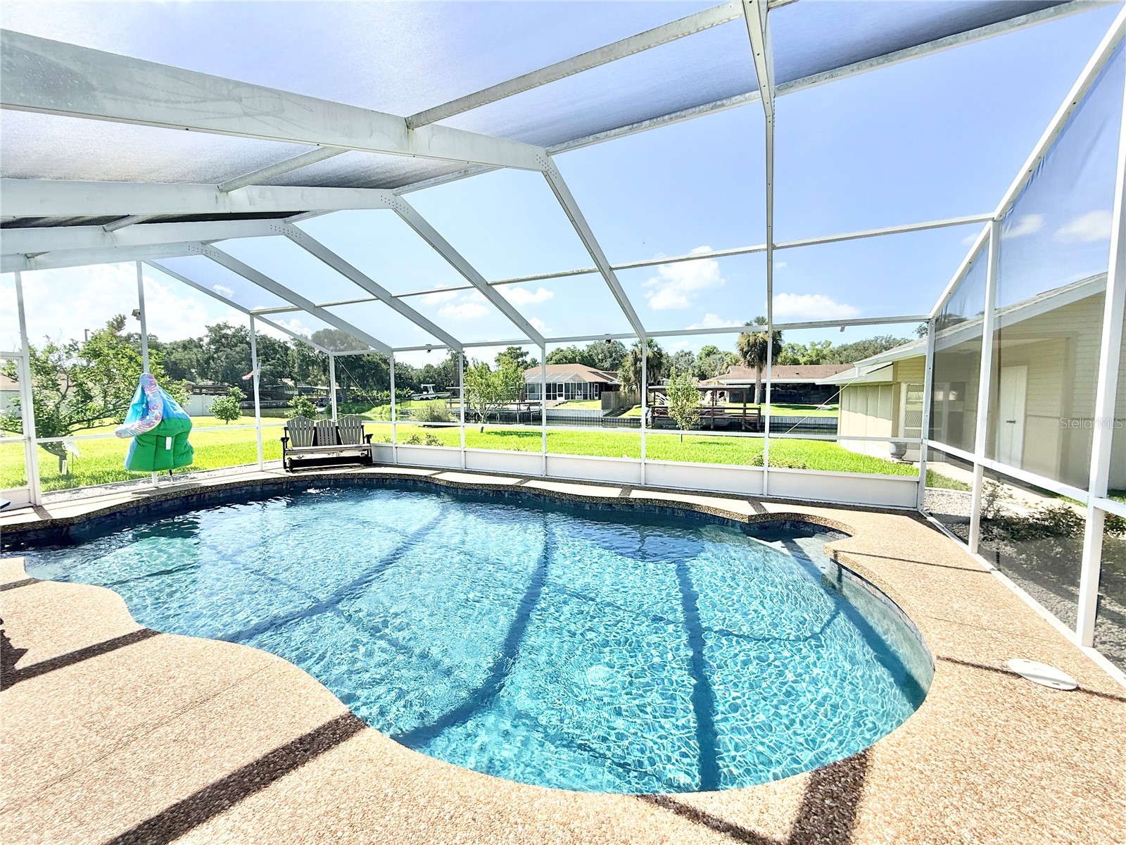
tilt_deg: -4.8
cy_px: 422
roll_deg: -0.3
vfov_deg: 85.7
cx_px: 563
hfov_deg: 102.1
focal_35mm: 14
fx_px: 455
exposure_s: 1/1068
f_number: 2.2
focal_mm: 2.22
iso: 50
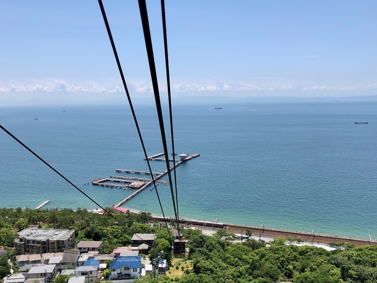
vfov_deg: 40.5
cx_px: 175
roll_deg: +0.4
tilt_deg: -11.6
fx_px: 381
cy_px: 175
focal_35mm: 35
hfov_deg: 52.6
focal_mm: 3.99
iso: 20
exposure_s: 1/1279
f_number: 1.8
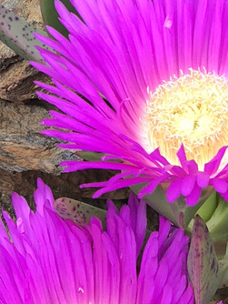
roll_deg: -0.5
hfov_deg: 6.0
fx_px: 2184
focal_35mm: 249
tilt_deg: -21.1
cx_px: 217
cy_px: 5
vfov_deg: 7.9
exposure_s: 1/163
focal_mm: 6
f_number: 2.4
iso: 16
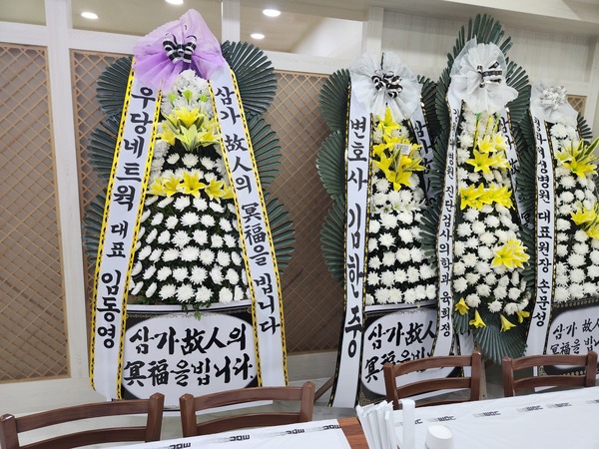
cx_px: 300
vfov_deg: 58.9
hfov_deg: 73.9
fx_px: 398
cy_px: 224
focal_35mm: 23
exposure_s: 1/120
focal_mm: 5.4
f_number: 1.8
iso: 160
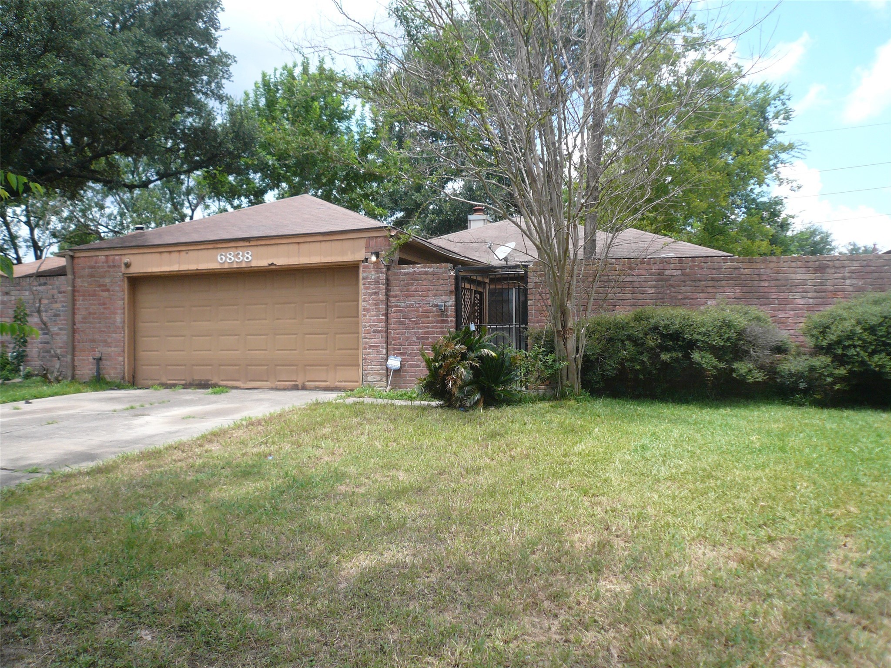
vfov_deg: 49.7
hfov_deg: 63.4
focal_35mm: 28
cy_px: 334
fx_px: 721
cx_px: 446
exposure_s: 1/640
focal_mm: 4.6
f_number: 2.8
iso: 100
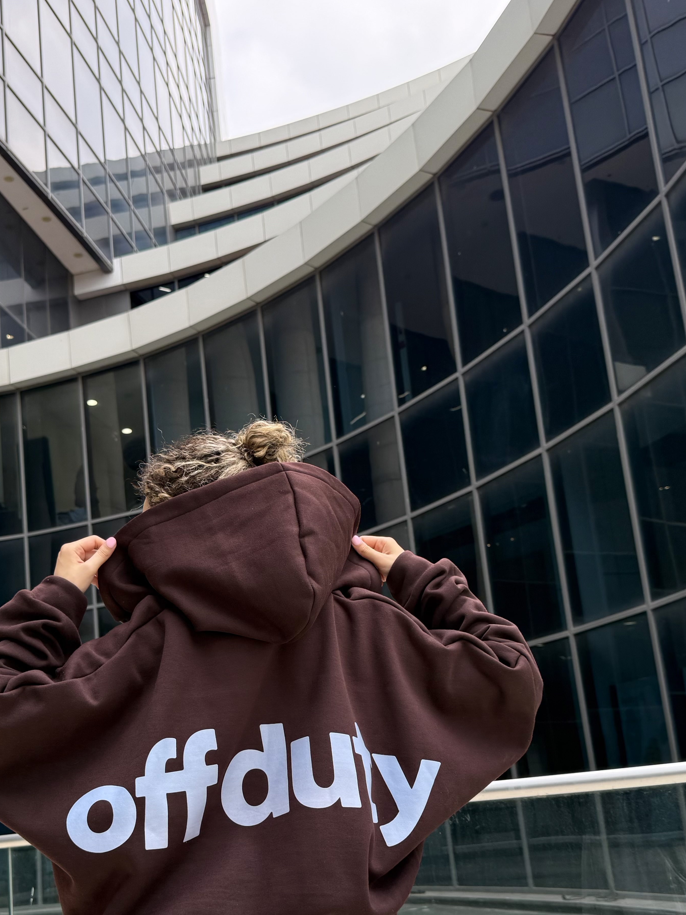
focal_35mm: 38
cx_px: 278
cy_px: 606
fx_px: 1004
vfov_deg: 48.2
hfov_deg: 37.6
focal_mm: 6.76
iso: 100
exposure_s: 1/637
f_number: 1.78
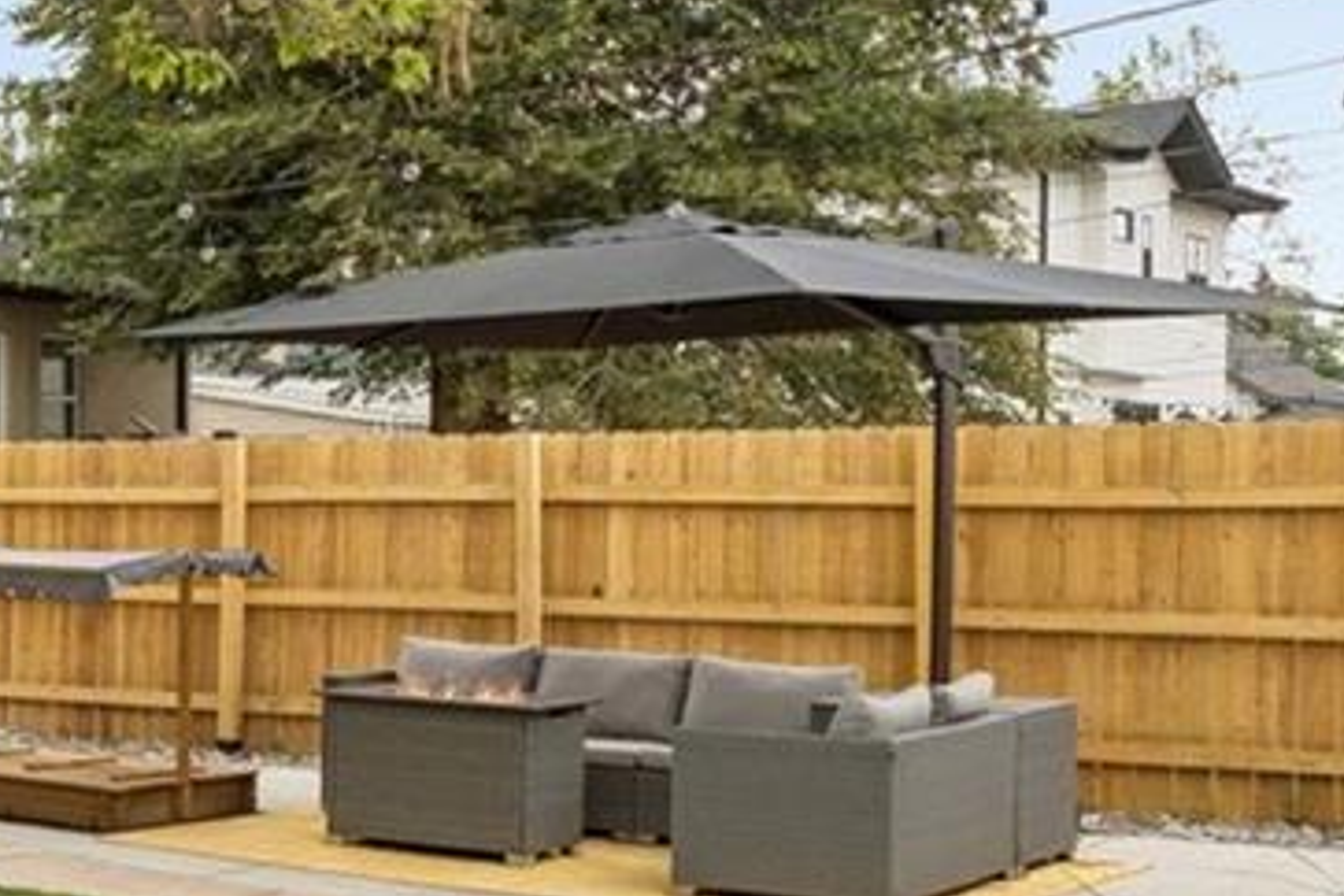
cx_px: -937
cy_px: 563
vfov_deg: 18.2
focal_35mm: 75
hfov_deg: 20.7
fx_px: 2800
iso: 400
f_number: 8
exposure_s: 1/400
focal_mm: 17
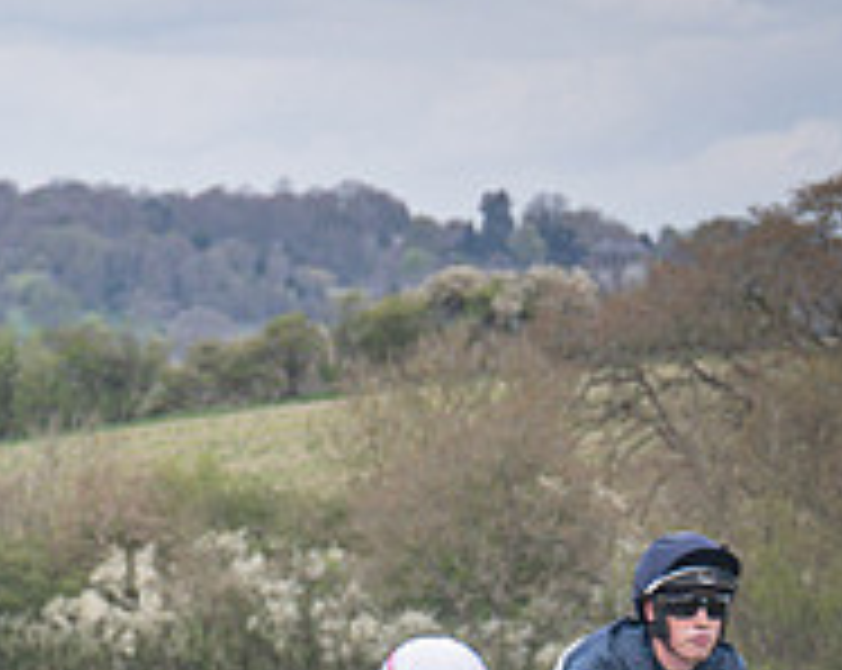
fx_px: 12266
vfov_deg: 3.1
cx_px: -148
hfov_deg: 3.9
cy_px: 1116
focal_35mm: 493
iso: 400
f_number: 5
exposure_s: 1/800
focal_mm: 98
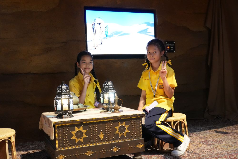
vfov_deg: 29.9
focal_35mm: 45
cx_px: 119
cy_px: 80
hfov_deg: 43.6
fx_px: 298
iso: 4000
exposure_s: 1/25
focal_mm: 30
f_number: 4.5
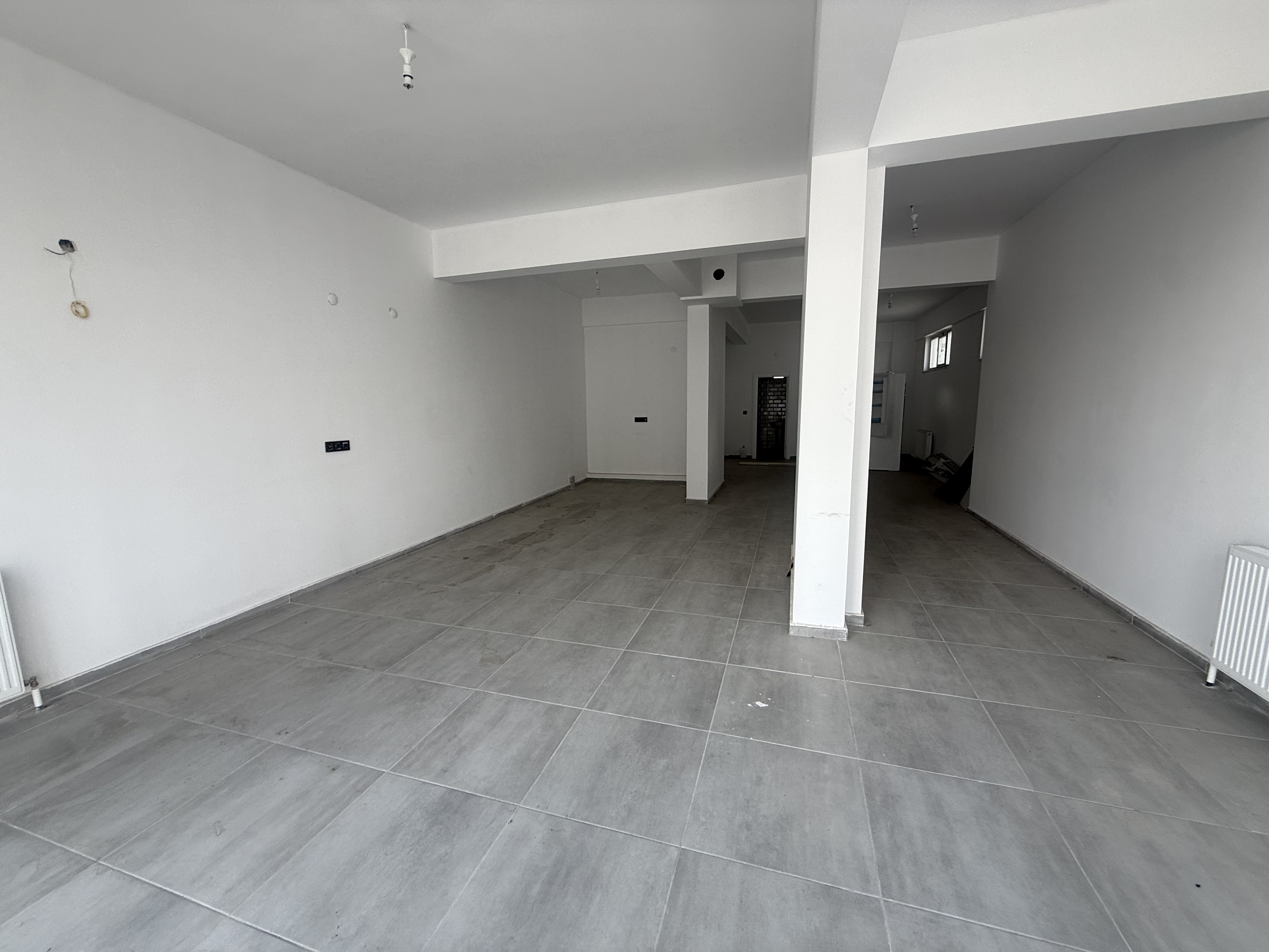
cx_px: 634
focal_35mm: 14
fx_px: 513
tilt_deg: -8.2
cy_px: 476
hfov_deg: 102.1
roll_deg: +0.6
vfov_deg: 85.7
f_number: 2.2
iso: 50
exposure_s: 1/151
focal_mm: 2.22
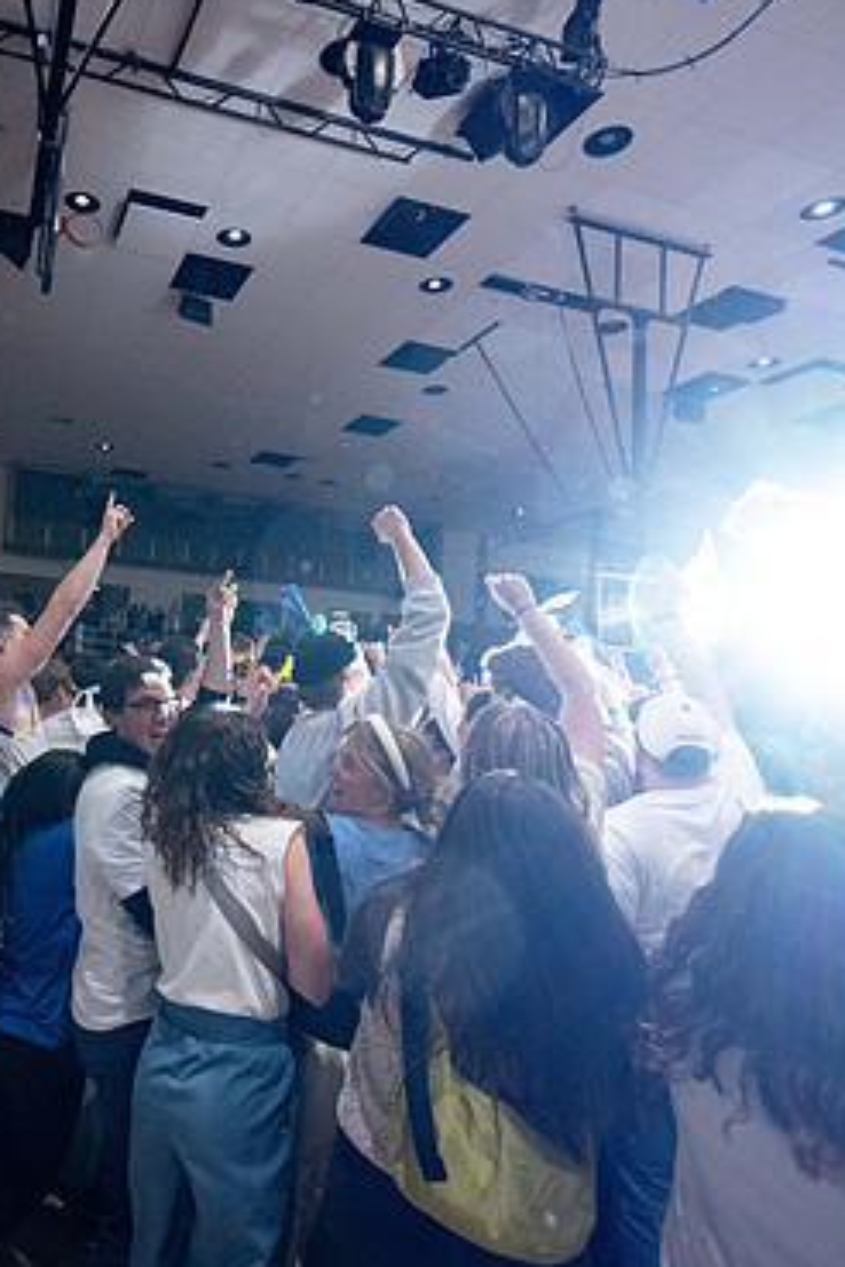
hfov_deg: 53.6
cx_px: 175
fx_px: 775
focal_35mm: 22
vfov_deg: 78.6
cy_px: 644
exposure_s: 1/500
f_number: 4
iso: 8000
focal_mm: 14
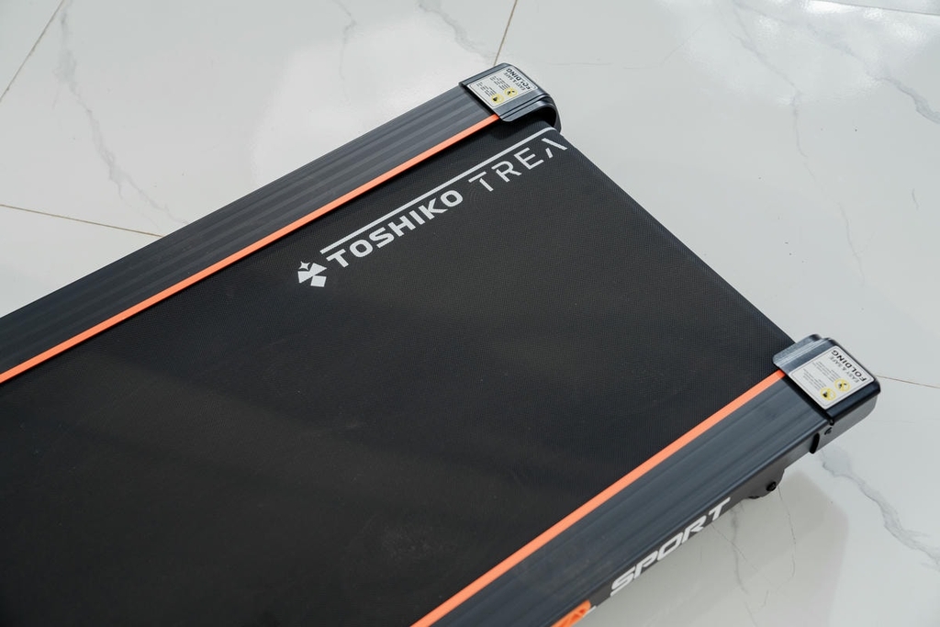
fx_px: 1332
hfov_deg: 38.9
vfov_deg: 26.5
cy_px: 314
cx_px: 470
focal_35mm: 51
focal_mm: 51
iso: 400
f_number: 4
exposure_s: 1/250
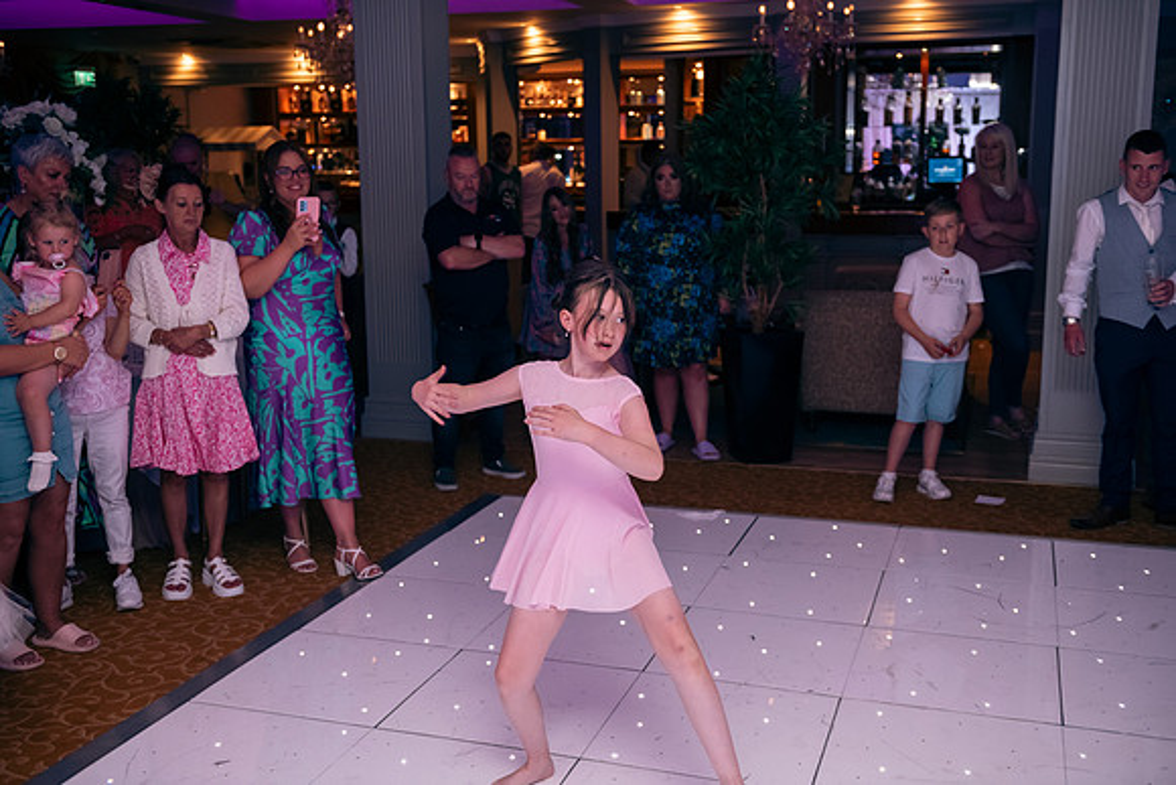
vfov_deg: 35.1
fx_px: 1242
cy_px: 392
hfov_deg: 50.7
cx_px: 588
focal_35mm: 38
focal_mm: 38
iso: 1000
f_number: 3.5
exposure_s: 1/160
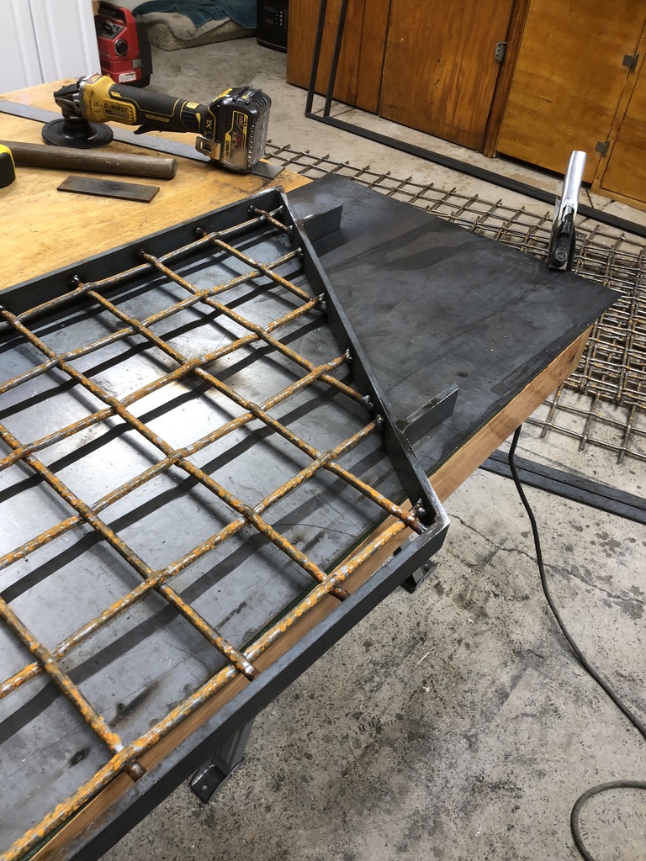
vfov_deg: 63.4
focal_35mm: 28
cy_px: 430
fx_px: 697
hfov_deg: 49.7
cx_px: 323
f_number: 1.8
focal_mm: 4
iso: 40
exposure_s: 1/24
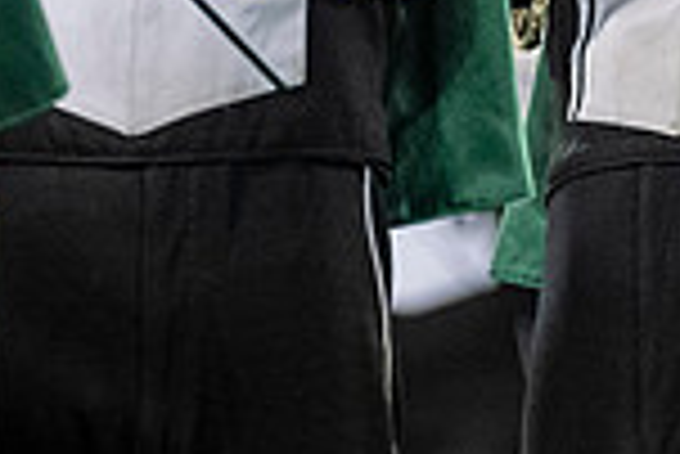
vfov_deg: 1.2
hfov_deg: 1.8
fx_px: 21724
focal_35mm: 1149
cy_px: -382
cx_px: 923
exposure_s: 1/500
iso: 1250
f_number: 2.8
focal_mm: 200
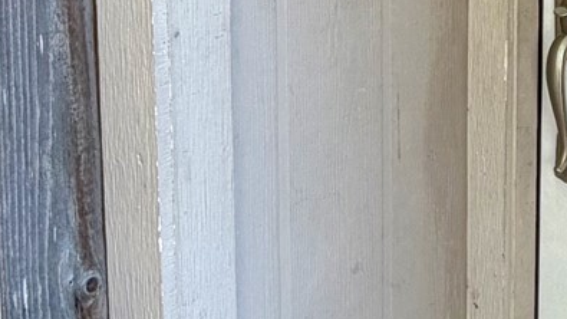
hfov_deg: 26.5
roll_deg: +0.0
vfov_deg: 14.9
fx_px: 1187
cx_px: 428
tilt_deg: -9.5
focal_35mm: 79
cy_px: -40
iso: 40
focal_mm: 2.22
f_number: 2.2
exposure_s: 1/121
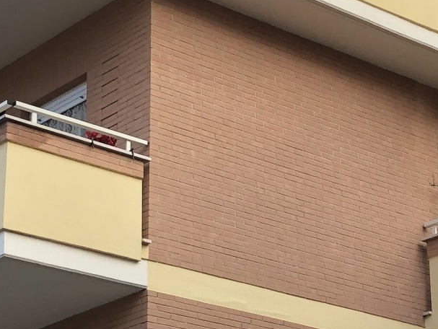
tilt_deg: +18.2
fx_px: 1494
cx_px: 245
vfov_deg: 12.5
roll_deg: +0.5
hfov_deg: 16.7
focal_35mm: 118
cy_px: 274
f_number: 1.8
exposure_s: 1/600
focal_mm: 4
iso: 20
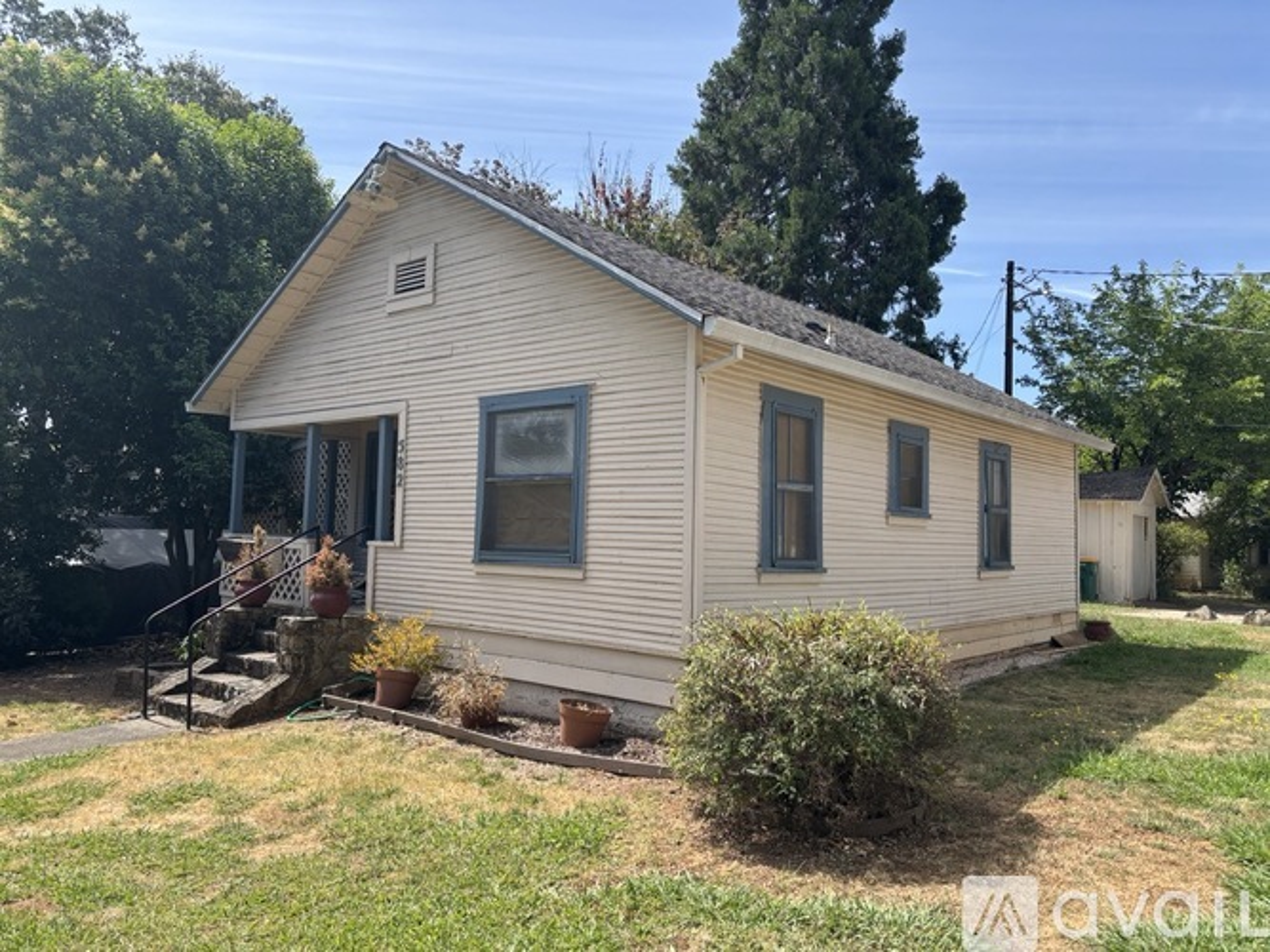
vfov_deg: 53.0
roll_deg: -1.6
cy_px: 476
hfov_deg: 67.3
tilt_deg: +3.7
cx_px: 635
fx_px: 954
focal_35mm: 26
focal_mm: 5.96
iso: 50
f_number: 1.6
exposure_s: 1/1876
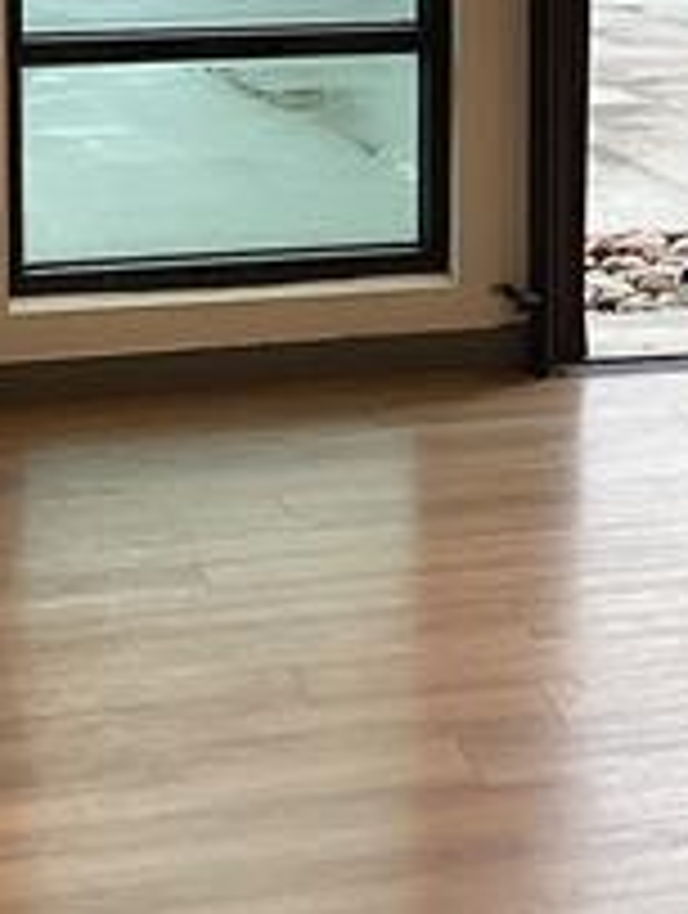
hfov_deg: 12.4
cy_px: -77
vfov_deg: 16.3
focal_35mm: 117
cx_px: 823
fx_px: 3091
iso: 64
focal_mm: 3.3
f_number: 2.4
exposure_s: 1/120
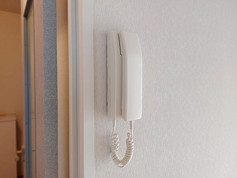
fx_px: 164
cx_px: 118
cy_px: 89
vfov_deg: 56.8
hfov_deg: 71.6
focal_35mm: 24
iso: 100
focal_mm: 5.23
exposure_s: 1/24
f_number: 1.8
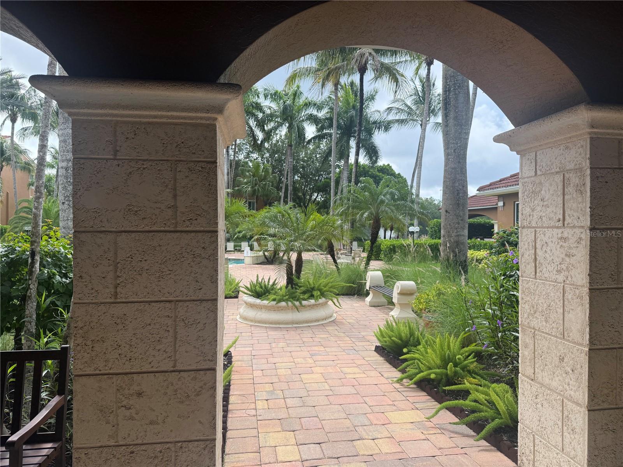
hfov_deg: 71.6
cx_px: 312
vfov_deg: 56.8
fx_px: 432
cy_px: 234
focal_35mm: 24
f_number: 1.78
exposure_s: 1/1618
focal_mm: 6.76
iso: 100
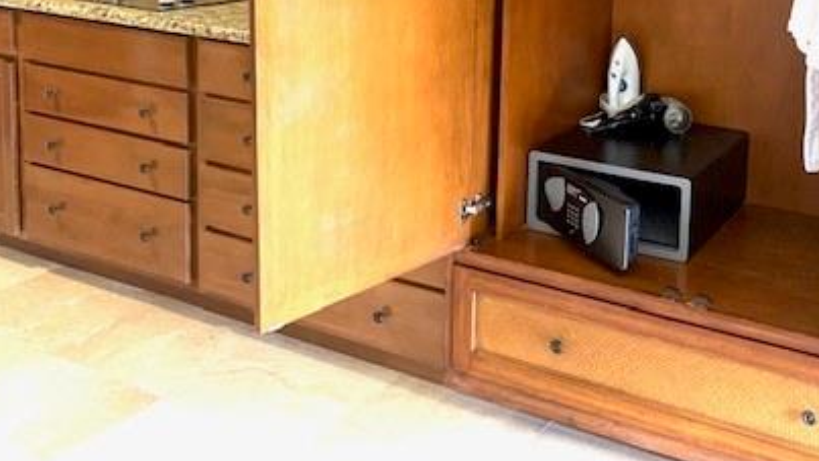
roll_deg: -3.3
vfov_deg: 25.0
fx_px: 978
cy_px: -20
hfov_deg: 44.3
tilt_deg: -5.8
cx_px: 593
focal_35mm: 45
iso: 320
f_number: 1.8
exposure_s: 1/60
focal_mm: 4.25
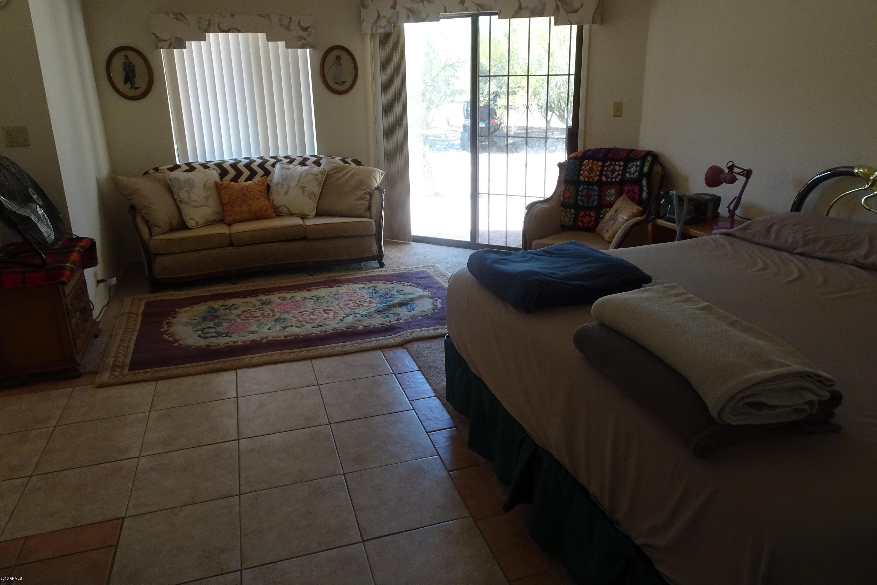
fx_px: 609
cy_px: 270
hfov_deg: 71.5
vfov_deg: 51.2
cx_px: 438
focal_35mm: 25
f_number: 3.5
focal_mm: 4.1
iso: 160
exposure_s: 1/30
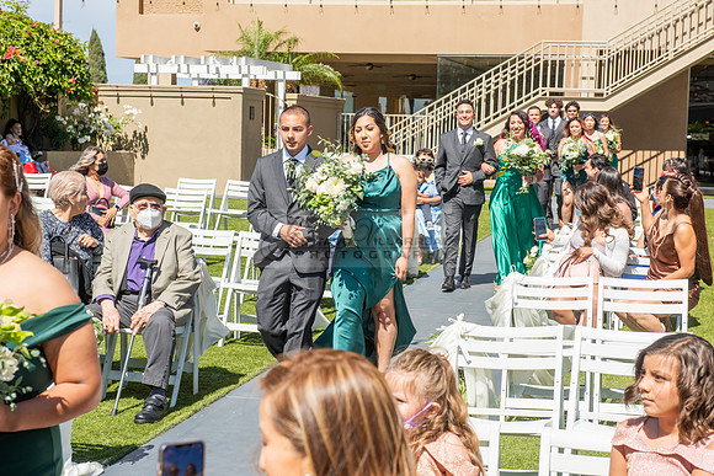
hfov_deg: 28.8
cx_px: 357
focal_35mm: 70
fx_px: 1389
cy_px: 238
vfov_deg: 19.5
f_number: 10
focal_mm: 70
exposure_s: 1/250
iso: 100
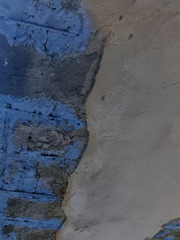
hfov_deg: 38.4
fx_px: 229
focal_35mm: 33
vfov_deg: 52.3
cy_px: 187
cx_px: 2
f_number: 2
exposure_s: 1/100
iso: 80
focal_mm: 1.82
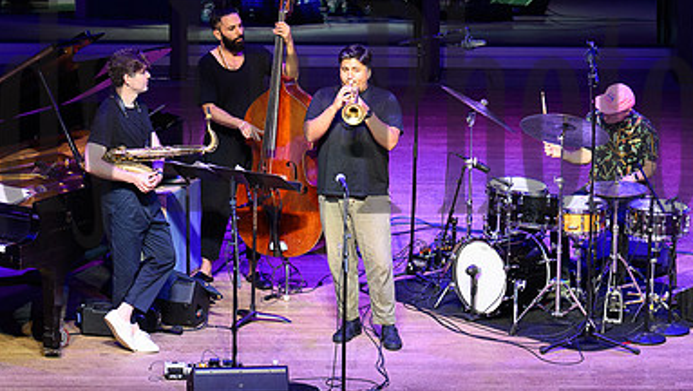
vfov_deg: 5.3
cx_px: 291
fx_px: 4229
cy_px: 119
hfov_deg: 9.4
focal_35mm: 230
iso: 3200
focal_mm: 145
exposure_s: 1/160
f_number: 5.6
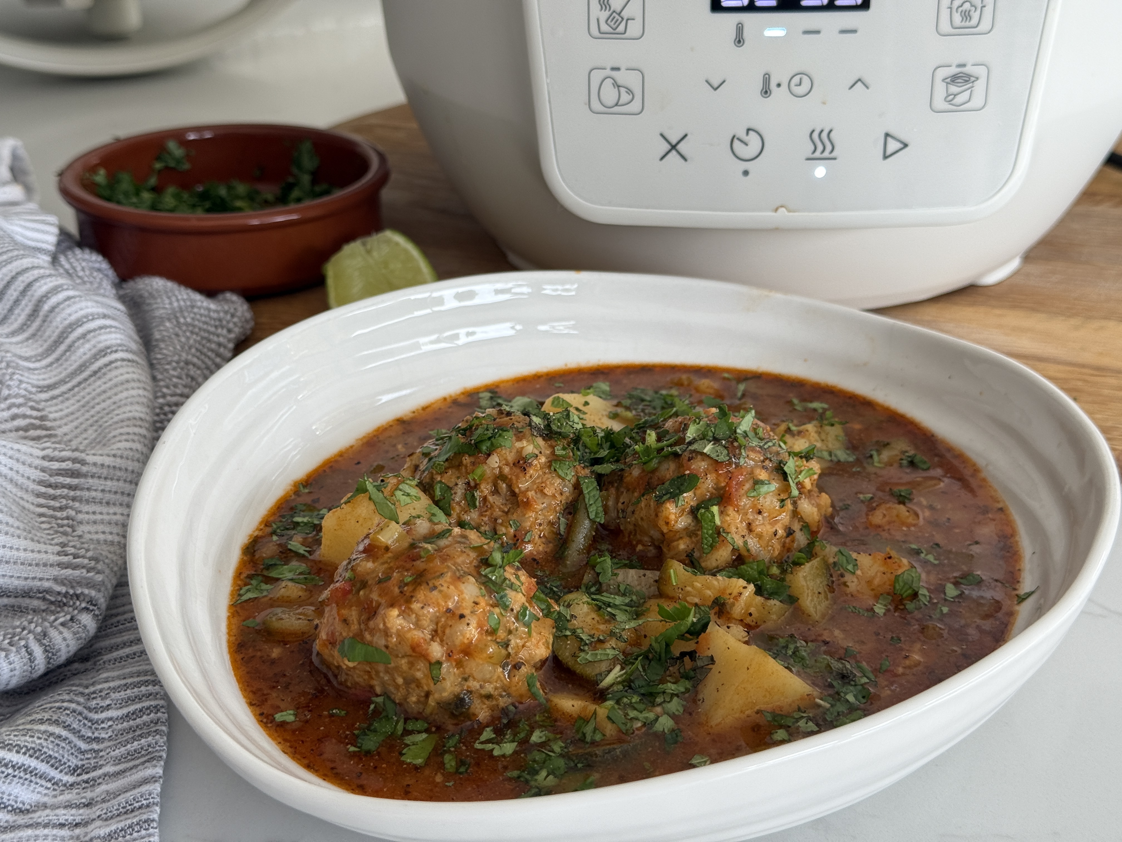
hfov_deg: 39.7
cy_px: 421
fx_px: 1556
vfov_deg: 30.3
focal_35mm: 48
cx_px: 561
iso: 50
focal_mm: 6.76
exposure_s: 1/132
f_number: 1.78
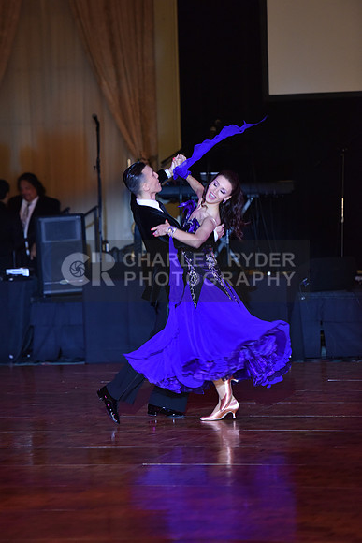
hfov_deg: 8.1
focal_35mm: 170
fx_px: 2562
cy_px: 272
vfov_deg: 12.1
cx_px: 181
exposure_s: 1/250
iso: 2000
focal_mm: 170
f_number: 3.2
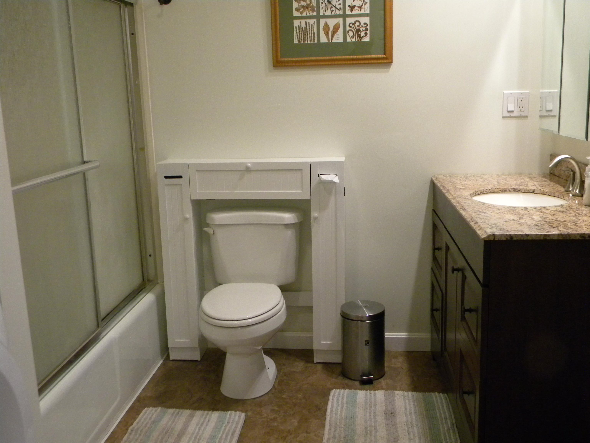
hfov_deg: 51.4
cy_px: 222
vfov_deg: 39.7
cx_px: 295
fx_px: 614
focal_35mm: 36
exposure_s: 1/31.1
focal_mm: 6.4
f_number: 3.7
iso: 400
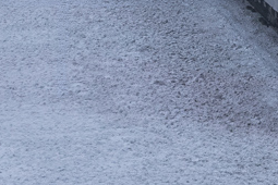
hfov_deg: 1.4
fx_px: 11328
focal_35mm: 1467
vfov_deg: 0.9
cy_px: -20
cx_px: 365
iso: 400
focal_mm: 250
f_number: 6.3
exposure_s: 1/400
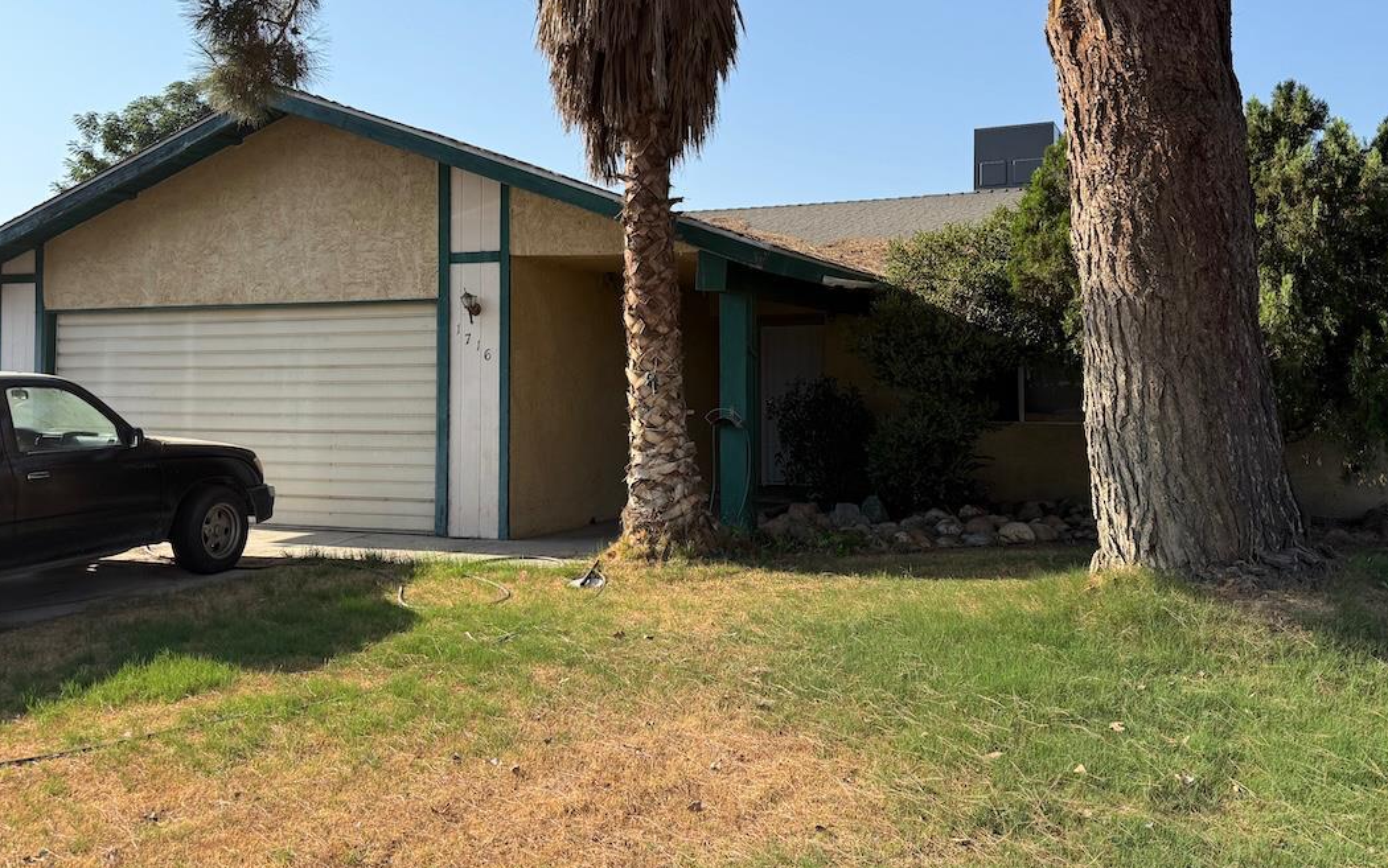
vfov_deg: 40.5
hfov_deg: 61.2
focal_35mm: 31
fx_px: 1173
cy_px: 357
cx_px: 731
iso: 100
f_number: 1.78
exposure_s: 1/3425
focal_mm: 6.76
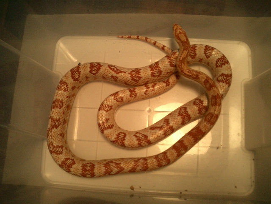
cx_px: 136
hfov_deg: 52.6
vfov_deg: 40.7
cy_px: 102
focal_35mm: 35
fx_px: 274
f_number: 4.2
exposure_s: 1/60
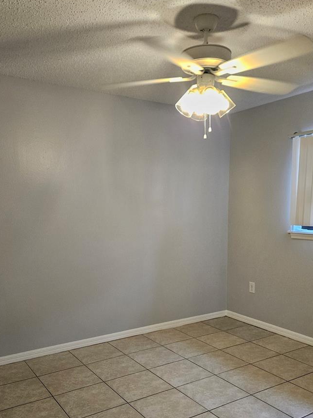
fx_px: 386
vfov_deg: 55.7
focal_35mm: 32
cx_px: 168
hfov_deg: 44.1
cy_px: 277
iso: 125
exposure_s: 1/120
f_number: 1.8
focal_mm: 5.4
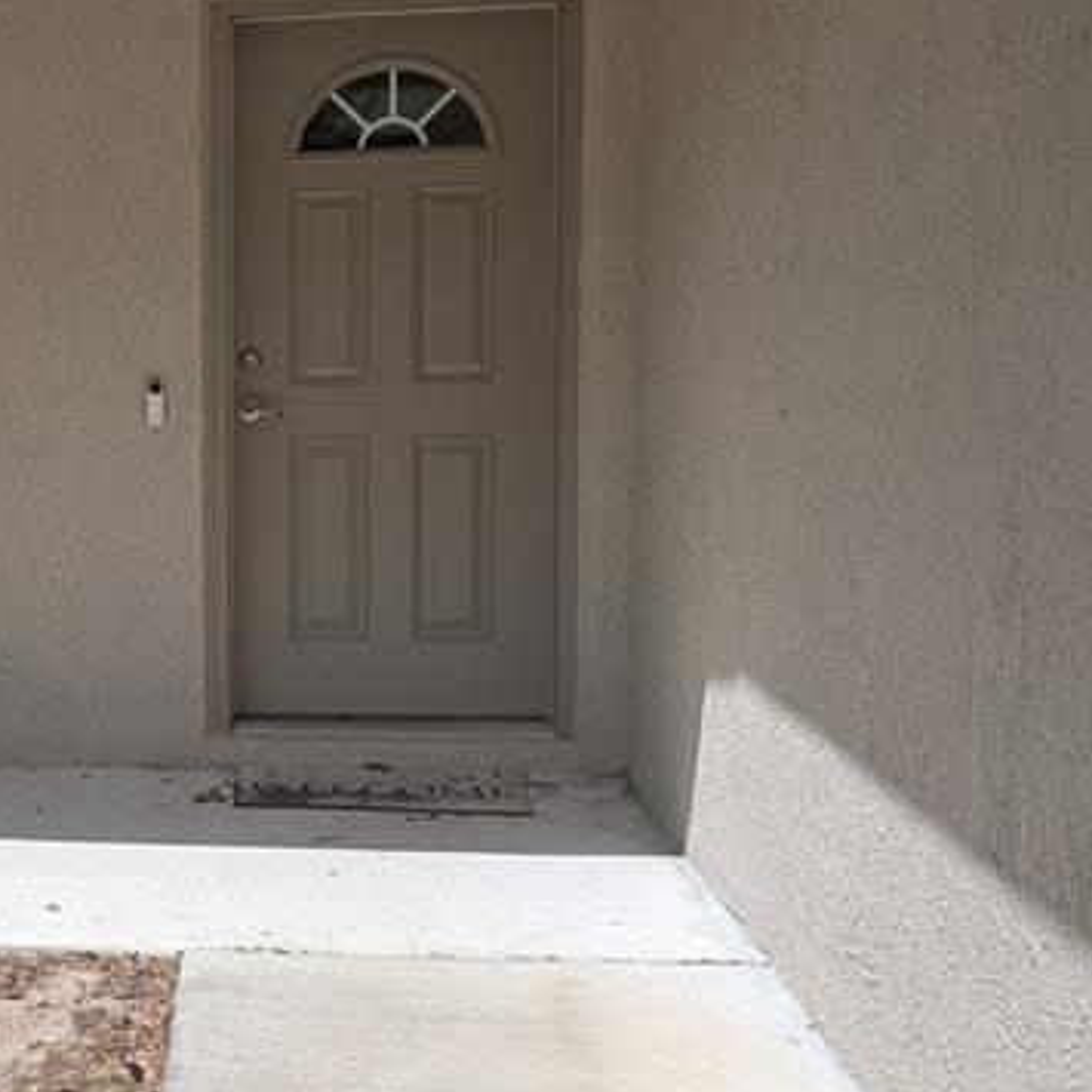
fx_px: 2177
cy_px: 532
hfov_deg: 25.7
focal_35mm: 61
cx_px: -166
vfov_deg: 28.2
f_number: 1.68
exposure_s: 1/1845
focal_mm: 6.9
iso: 24
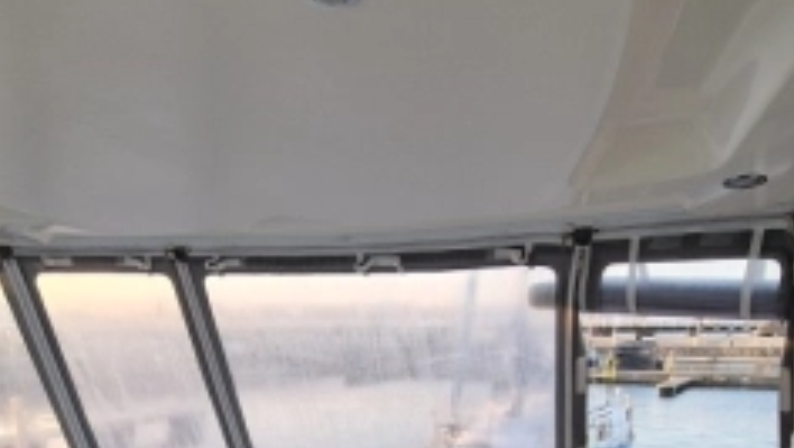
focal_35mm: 33
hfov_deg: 59.0
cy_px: 541
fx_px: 695
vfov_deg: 30.3
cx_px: 320
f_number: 2.2
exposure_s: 1/149
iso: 50
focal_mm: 2.2
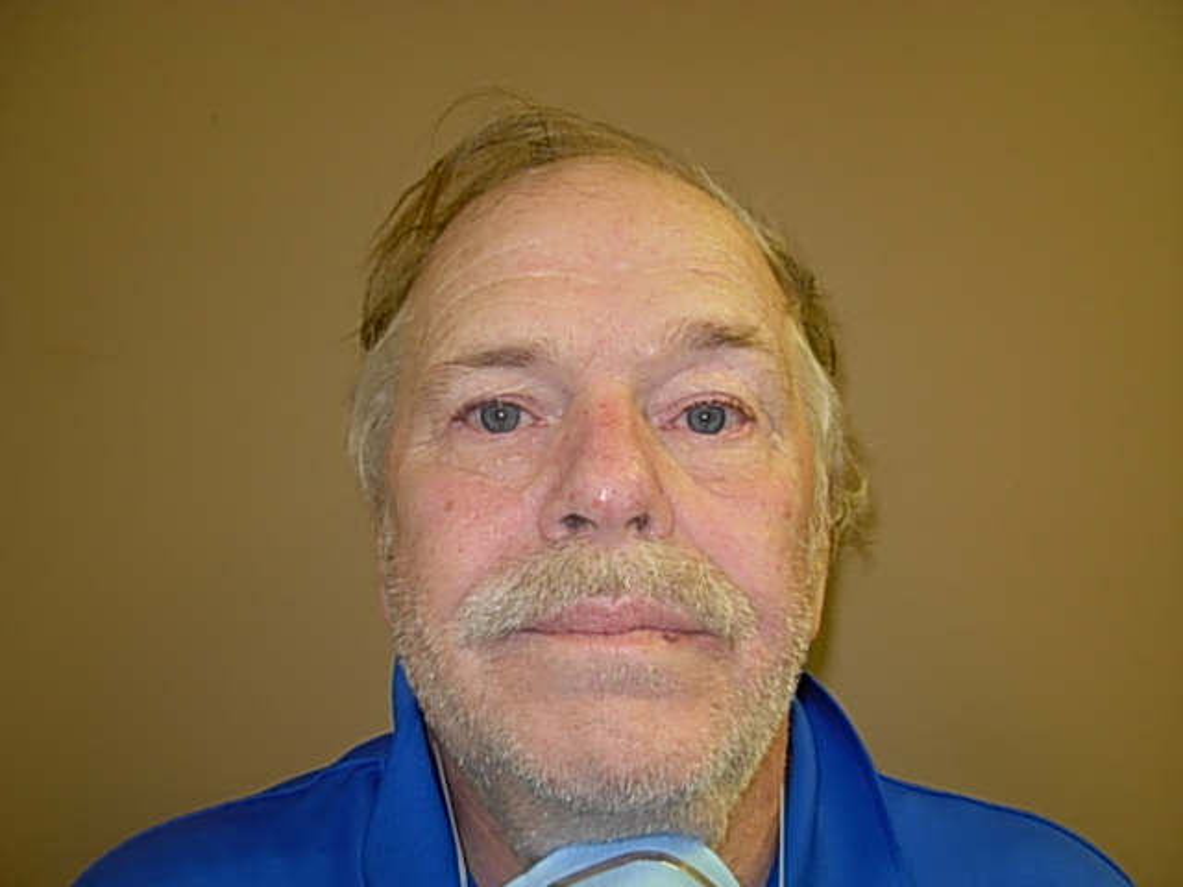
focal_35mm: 38
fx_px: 1299
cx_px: 592
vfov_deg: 37.7
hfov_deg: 49.0
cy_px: 444
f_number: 2.9
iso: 79
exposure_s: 1/22.6
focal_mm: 6.3
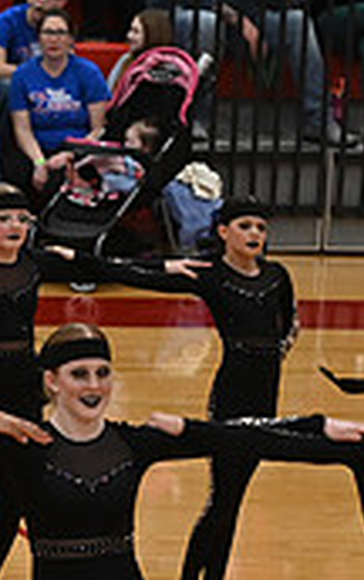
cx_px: -597
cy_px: 481
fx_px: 5695
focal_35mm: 360
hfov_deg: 3.6
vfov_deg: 5.8
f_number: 4
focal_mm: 70
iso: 3200
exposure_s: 1/400
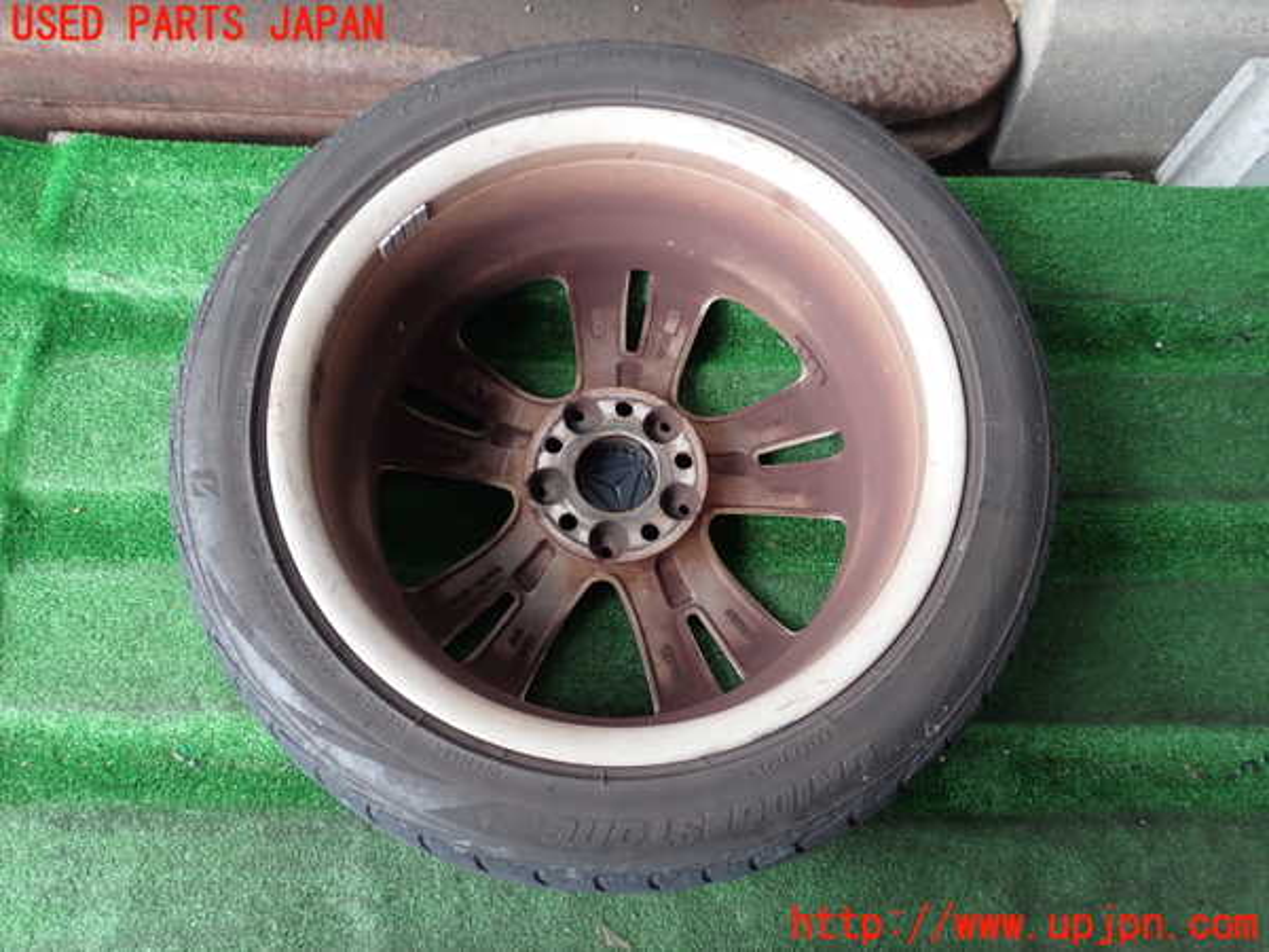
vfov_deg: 46.8
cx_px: 634
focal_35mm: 30
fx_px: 1100
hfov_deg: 60.0
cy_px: 476
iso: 200
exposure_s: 1/40
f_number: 2.3
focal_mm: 5.4
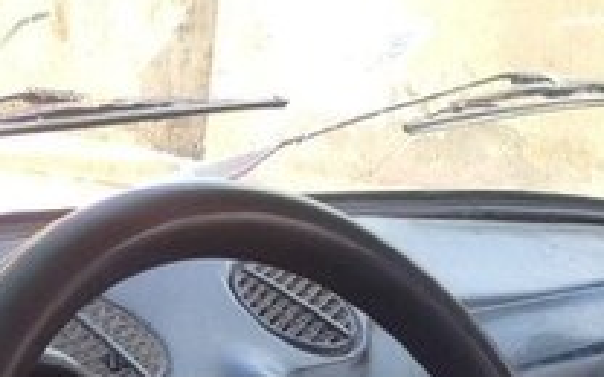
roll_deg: -5.3
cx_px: 157
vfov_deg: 10.6
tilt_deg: -23.7
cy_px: 616
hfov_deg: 17.6
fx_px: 1942
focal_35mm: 118
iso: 50
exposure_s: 1/166
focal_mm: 4.28
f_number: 2.4
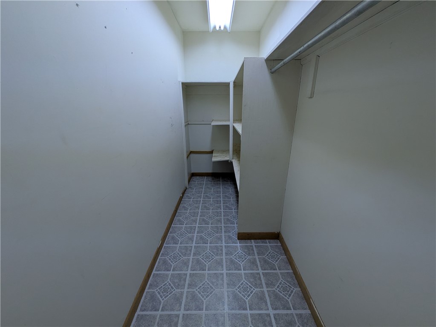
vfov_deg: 85.7
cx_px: 218
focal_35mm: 14
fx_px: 176
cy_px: 164
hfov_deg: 102.0
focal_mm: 1.83
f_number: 2.2
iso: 85
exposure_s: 1/120
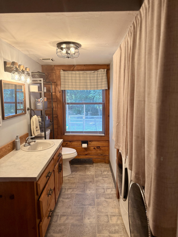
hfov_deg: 56.8
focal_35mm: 24
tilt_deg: -7.1
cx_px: 89
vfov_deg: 71.6
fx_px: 165
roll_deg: +0.7
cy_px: 118
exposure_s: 1/120
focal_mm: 6.76
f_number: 1.78
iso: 200
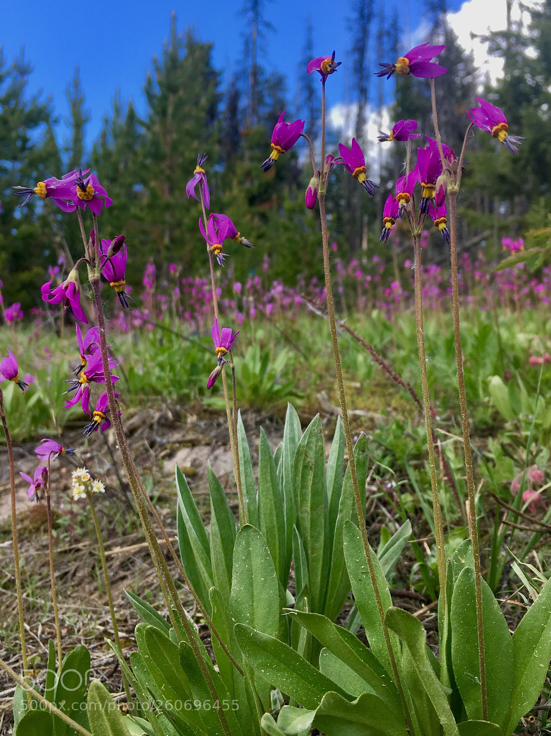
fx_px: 637
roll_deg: -2.0
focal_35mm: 30
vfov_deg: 60.0
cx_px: 276
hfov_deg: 46.7
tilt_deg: +6.5
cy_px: 362
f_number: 2.2
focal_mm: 4.15
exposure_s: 1/371
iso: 25
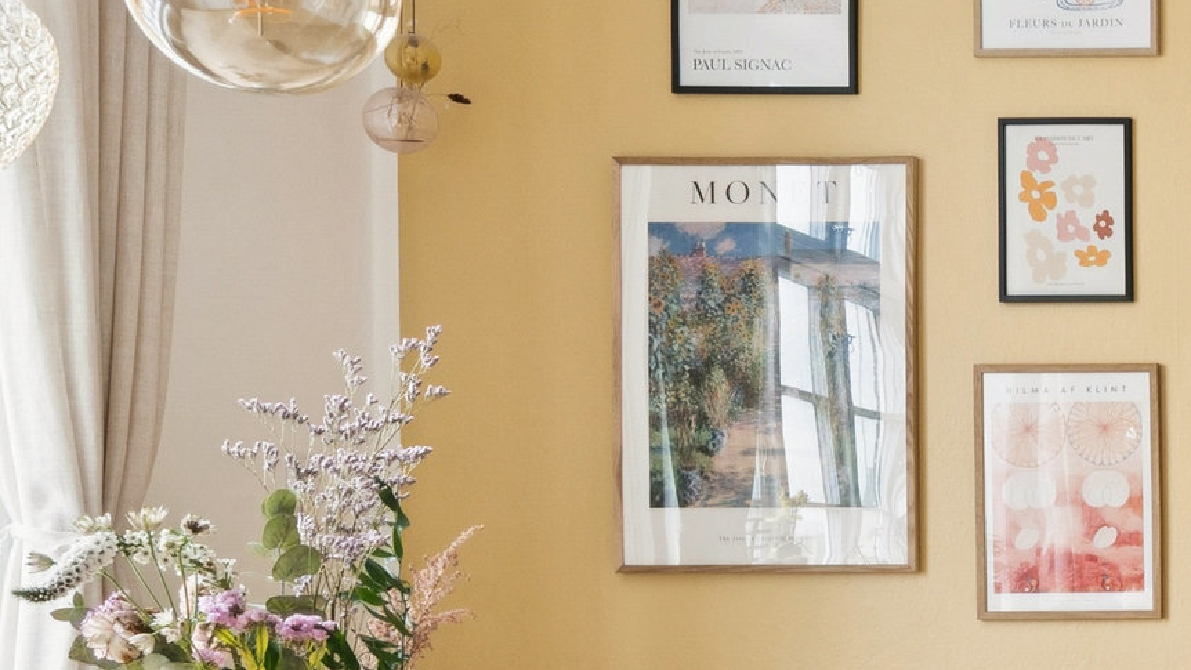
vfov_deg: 18.6
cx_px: 1608
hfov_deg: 26.9
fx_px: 2016
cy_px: 579
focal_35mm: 64
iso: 640
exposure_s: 1/30
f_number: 9
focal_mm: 17.5
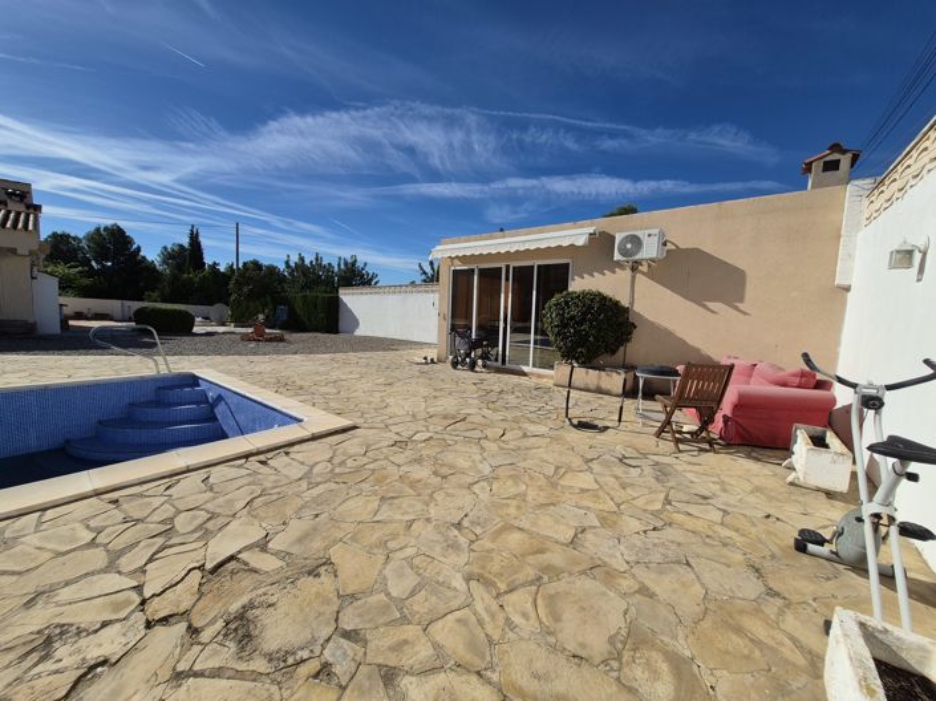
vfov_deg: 89.9
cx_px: 468
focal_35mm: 13
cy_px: 350
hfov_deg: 106.2
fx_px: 351
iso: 50
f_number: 2.2
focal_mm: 1.74
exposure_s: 1/4128
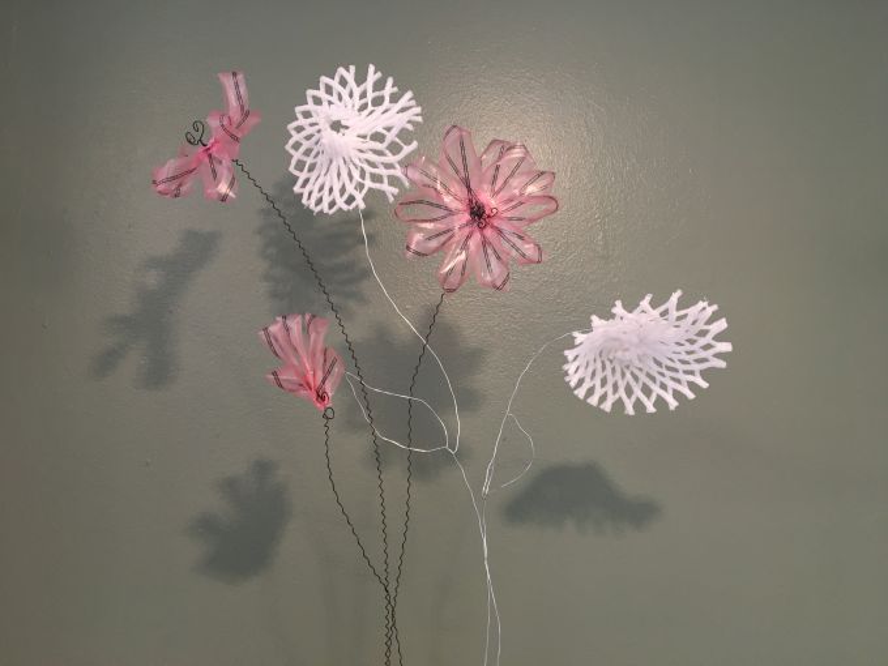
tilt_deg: +7.9
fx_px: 744
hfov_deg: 61.7
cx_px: 444
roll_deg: -1.7
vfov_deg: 48.2
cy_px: 333
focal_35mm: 29
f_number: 2.2
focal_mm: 4.15
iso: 80
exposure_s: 1/33
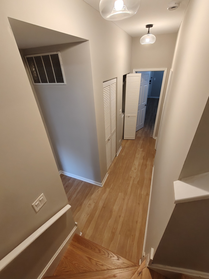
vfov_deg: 98.2
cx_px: 104
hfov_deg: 81.7
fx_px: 121
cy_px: 140
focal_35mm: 15
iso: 1000
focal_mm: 2.3
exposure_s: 1/120
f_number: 2
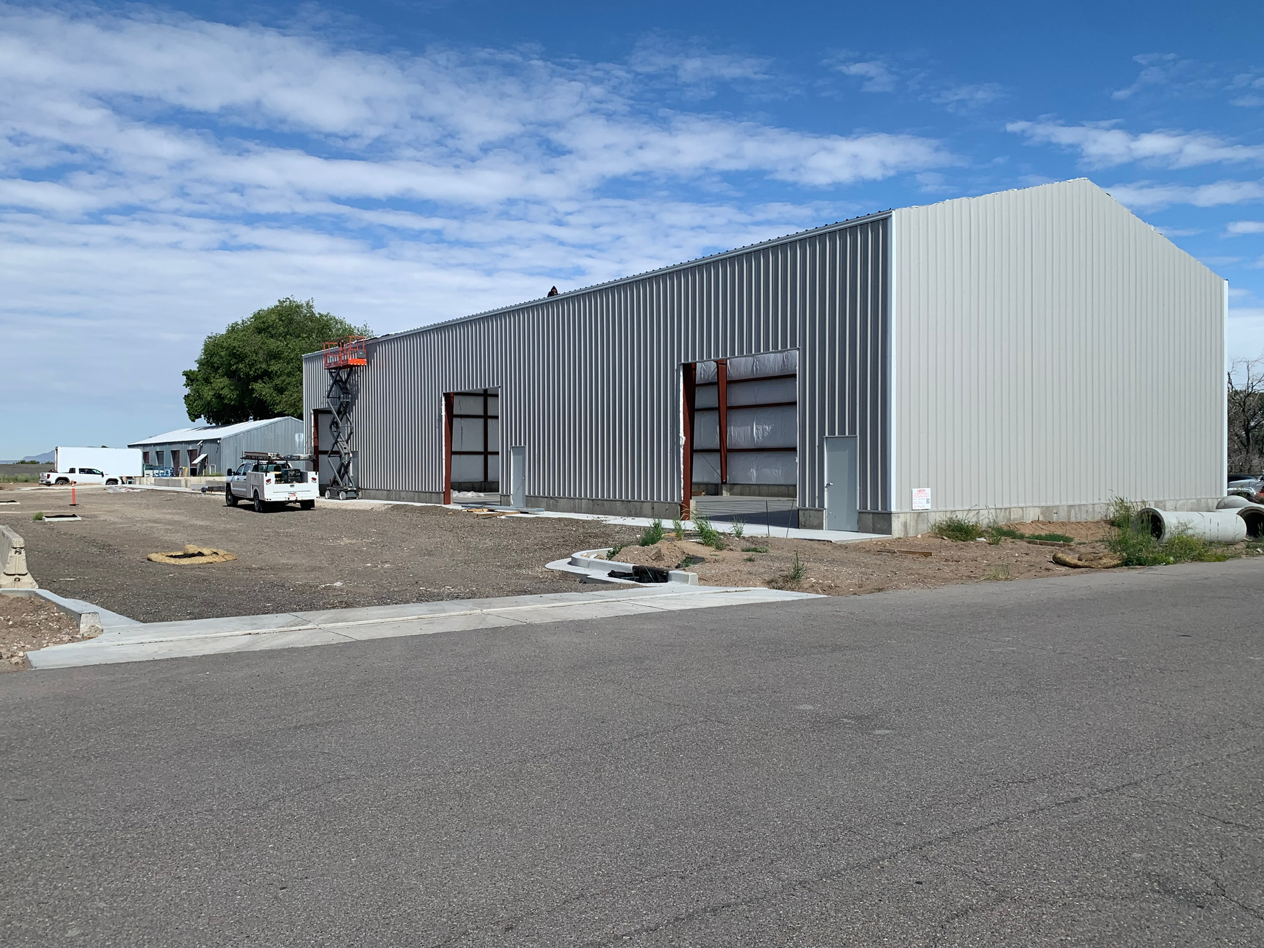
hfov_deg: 63.4
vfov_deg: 49.7
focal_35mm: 28
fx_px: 1022
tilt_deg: -2.8
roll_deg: +0.6
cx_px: 619
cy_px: 474
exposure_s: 1/3289
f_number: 1.8
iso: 25
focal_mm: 4.25
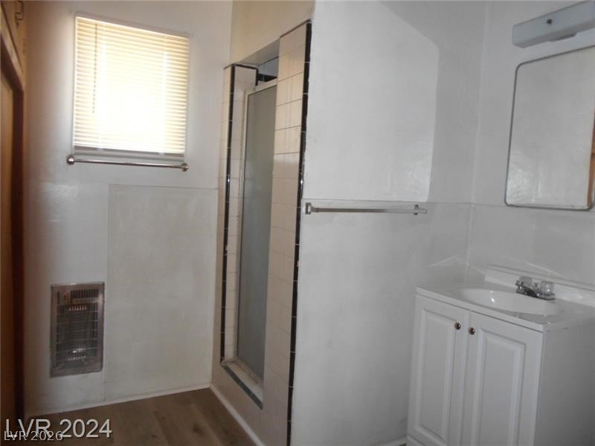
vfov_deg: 53.1
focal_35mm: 26
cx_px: 298
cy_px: 223
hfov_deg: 67.3
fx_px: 447
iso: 200
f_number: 3.2
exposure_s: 1/25
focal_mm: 4.6
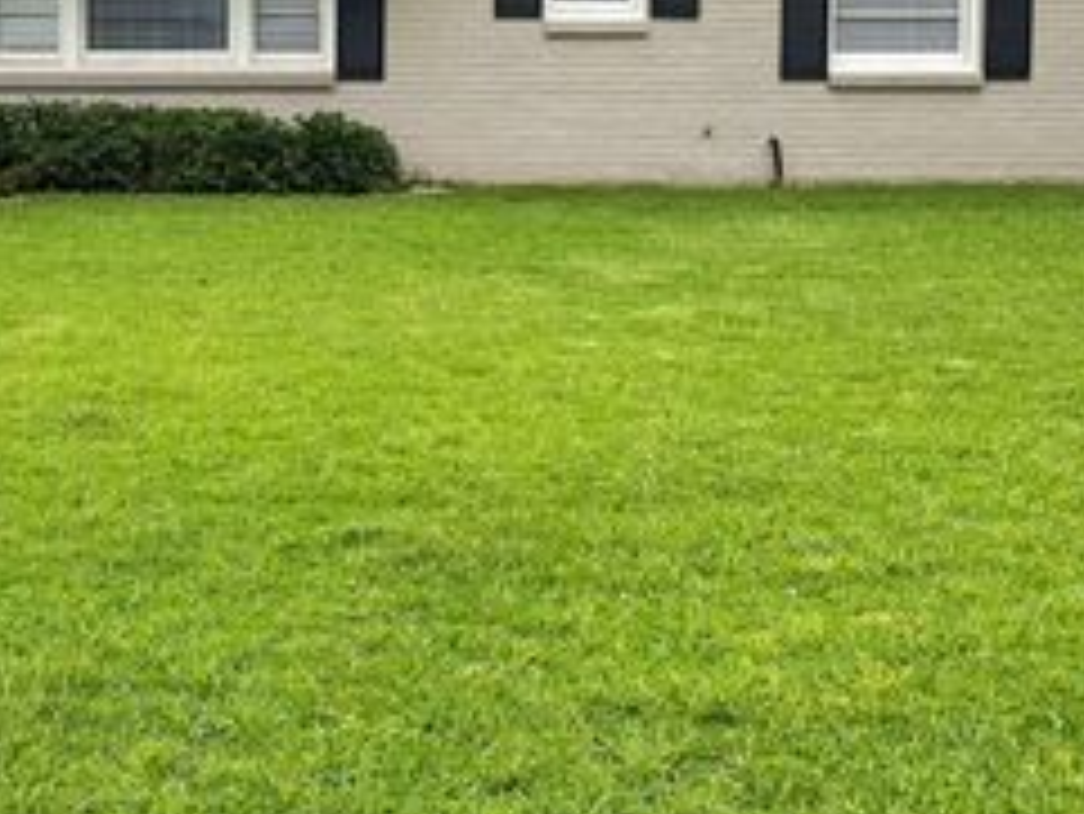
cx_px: 252
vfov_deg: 26.1
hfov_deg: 34.7
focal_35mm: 54
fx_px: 1692
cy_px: 74
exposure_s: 1/620
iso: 32
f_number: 1.8
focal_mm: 4.25
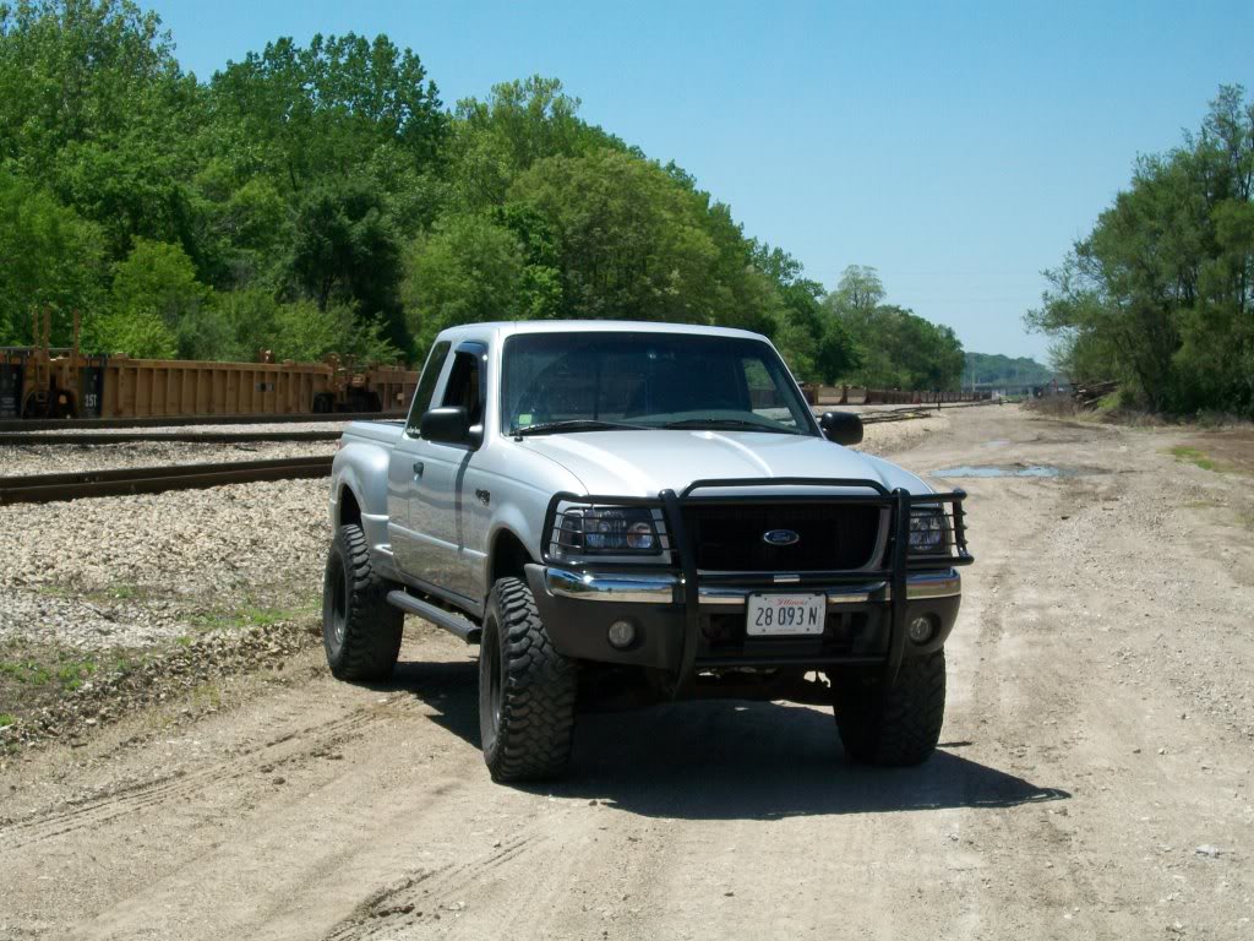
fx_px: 2536
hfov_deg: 27.8
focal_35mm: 70
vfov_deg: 21.0
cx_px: 627
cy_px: 470
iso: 64
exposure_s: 1/320
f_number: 6.7
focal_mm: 11.6
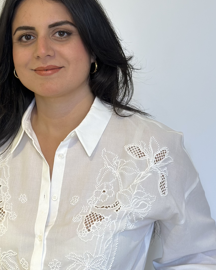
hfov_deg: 17.4
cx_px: 69
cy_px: 133
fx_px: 703
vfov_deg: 21.7
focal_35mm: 88
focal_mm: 6.86
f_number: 1.78
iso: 100
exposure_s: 1/133
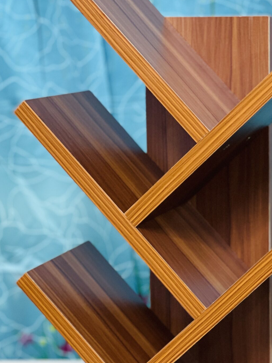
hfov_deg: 15.0
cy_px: 198
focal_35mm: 98
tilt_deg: -8.1
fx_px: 1026
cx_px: 208
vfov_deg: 20.0
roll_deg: +0.7
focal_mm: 6
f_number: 2
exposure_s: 1/33
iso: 160
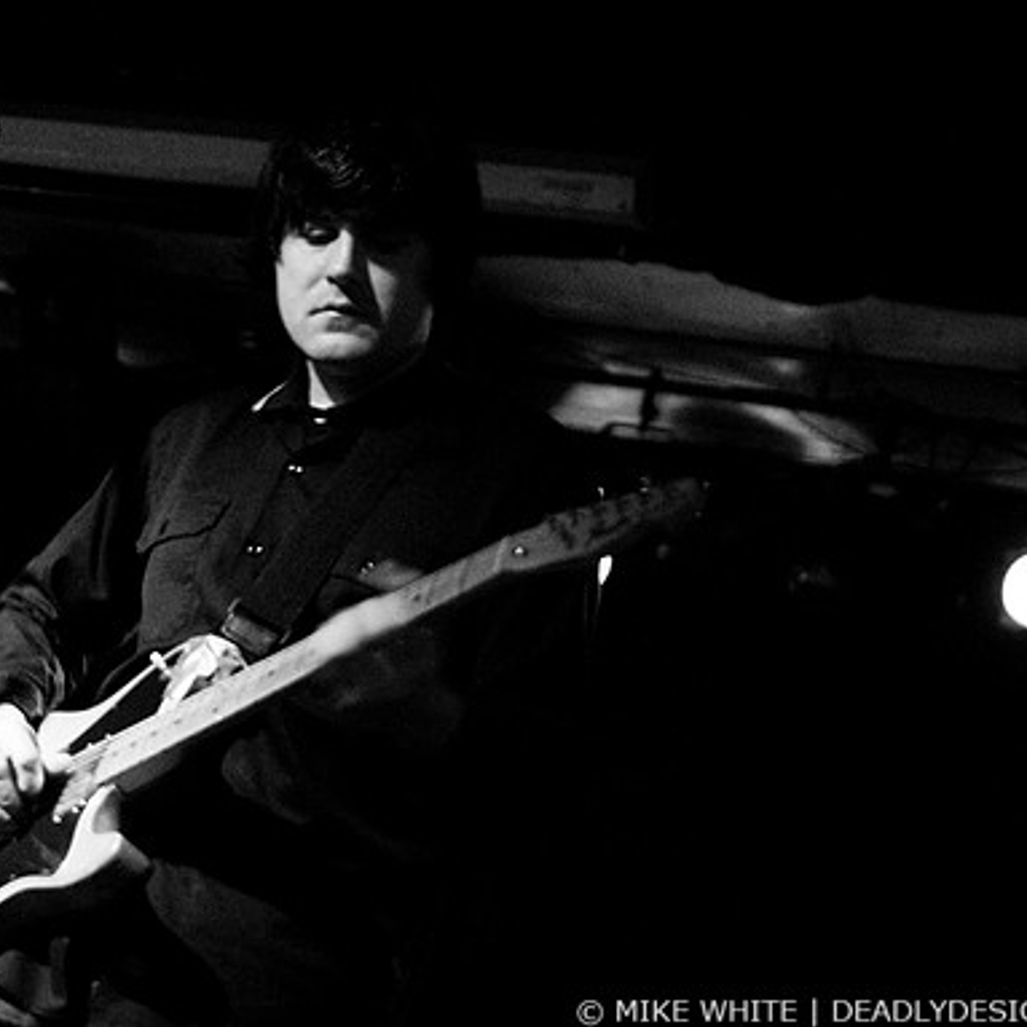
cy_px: 516
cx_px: 397
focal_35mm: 58
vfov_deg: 29.6
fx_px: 1947
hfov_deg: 29.5
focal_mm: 30
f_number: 1.6
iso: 1000
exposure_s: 1/30
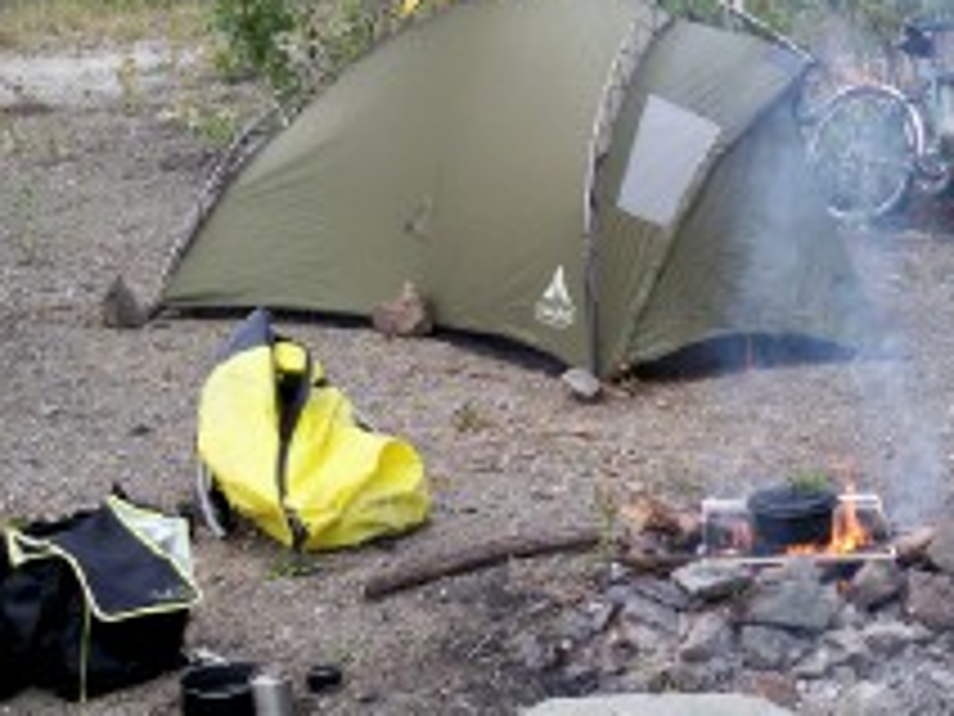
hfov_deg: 28.6
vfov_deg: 22.2
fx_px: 1819
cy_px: 329
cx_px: 792
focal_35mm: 66
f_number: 3.1
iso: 64
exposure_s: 1/80
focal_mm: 6.3
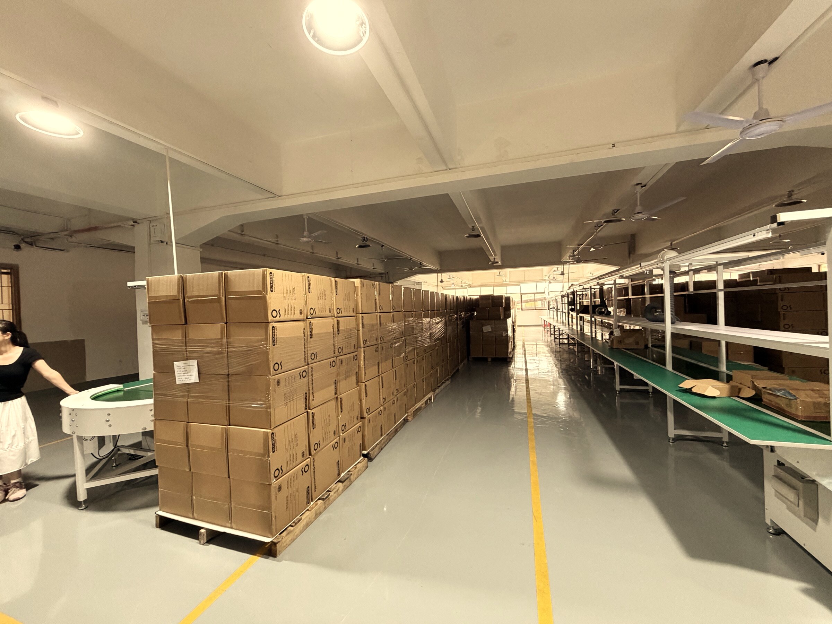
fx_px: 336
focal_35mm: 14
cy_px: 312
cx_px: 416
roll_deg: +2.5
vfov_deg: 85.7
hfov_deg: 102.1
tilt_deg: -0.7
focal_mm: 2.22
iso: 400
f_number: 2.2
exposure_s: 1/50
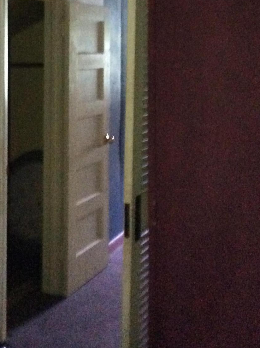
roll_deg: +0.0
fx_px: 582
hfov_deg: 24.9
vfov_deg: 32.0
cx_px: 72
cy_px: 49
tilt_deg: +0.5
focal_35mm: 58
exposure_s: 1/15
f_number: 2.4
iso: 800
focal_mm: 3.3
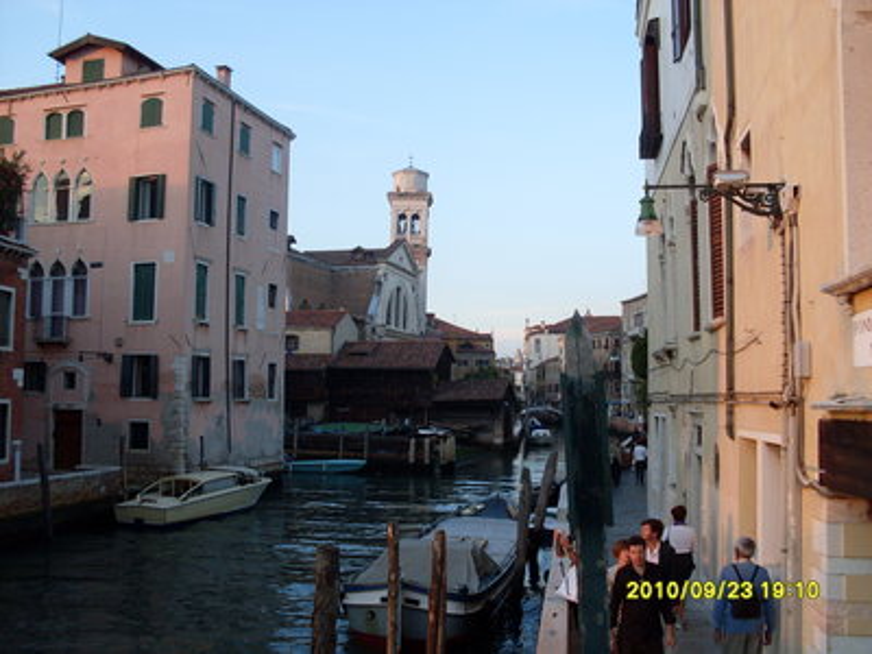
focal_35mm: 38
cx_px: 436
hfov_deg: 49.0
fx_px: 957
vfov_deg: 37.7
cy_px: 327
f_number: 2.8
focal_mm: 6.3
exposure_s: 1/90
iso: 80
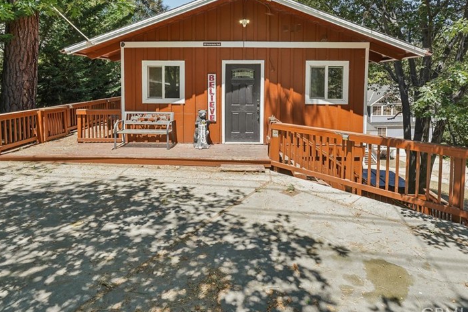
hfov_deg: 78.5
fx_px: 286
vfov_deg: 55.5
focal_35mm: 22
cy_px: 95
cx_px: 245
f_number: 8
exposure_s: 1/125
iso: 100
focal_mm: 15
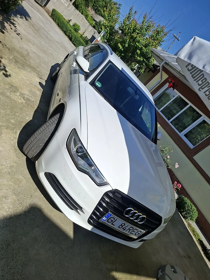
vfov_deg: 73.9
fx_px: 186
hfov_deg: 58.9
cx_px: 105
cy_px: 140
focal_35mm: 23
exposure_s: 1/3448
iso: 50
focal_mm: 5.54
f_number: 1.8
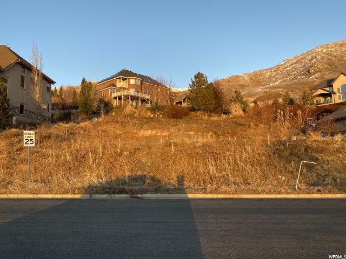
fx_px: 260
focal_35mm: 26
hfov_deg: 67.3
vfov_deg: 53.1
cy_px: 130
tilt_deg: +6.0
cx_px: 173
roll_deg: +1.7
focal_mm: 4.25
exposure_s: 1/383
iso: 32
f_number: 1.8
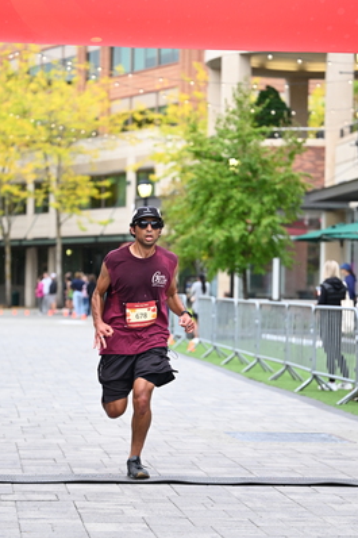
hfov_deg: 12.2
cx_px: 178
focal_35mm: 112
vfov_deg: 18.3
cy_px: 299
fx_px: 1672
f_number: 2.8
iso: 1250
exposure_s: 1/1250
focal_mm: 81
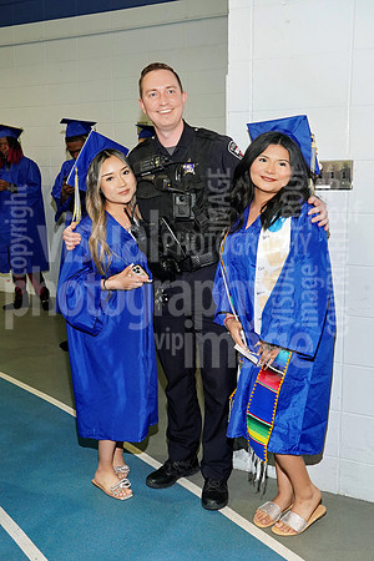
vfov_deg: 45.0
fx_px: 678
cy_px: 280
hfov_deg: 30.8
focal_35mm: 44
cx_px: 187
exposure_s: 1/100
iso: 1600
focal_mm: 29
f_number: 7.1
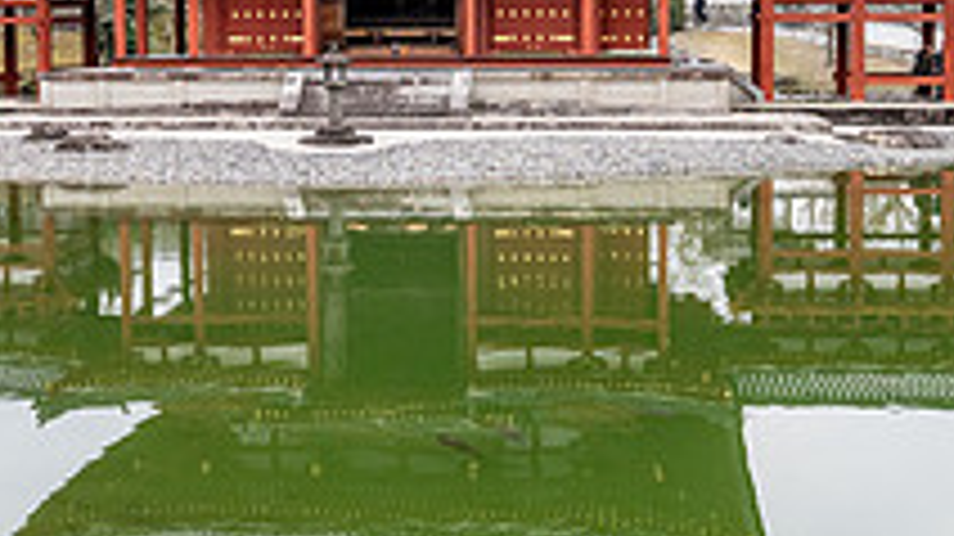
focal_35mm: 70
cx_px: 532
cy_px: 166
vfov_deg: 17.2
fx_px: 1770
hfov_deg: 30.1
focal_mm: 24
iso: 900
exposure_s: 1/250
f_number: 8
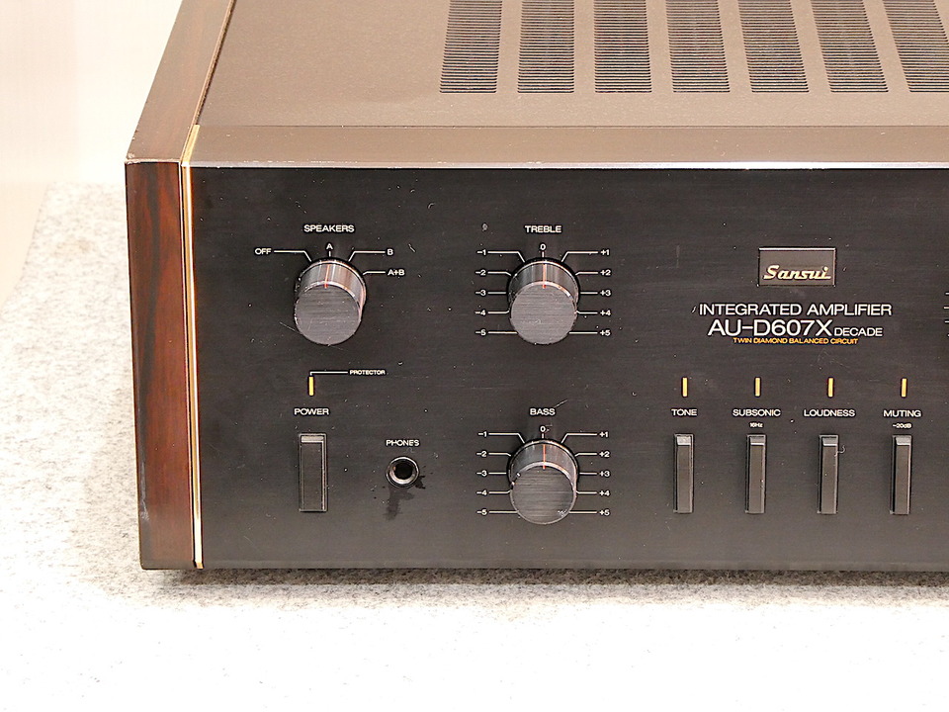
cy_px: 356
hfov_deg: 14.6
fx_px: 3701
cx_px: 474
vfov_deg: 11.0
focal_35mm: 135
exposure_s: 1/8
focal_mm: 24.2
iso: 400
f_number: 5.3
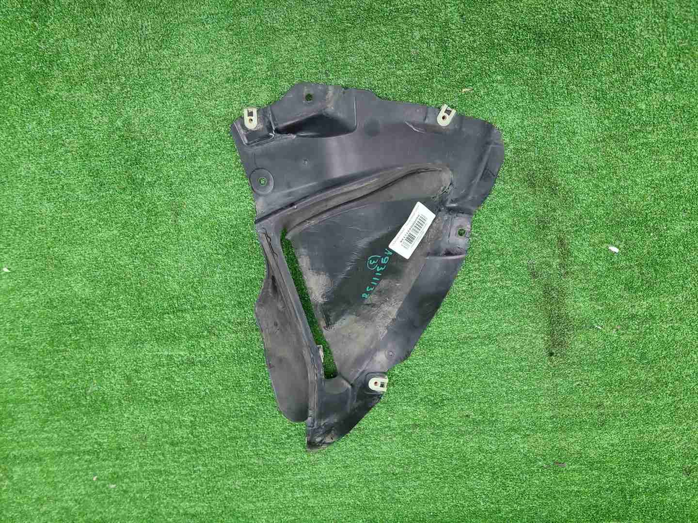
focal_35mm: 26
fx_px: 524
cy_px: 262
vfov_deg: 53.1
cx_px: 349
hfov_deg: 67.3
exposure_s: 1/50
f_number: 1.8
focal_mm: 5.4
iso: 284
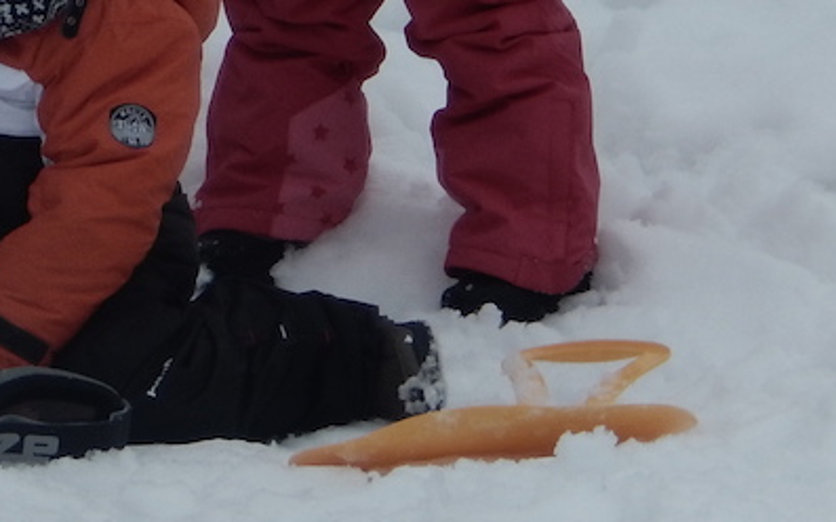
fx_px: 8178
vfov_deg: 3.6
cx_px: -154
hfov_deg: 5.8
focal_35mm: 359
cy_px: -387
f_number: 5.3
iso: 125
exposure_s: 1/400
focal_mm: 18.9
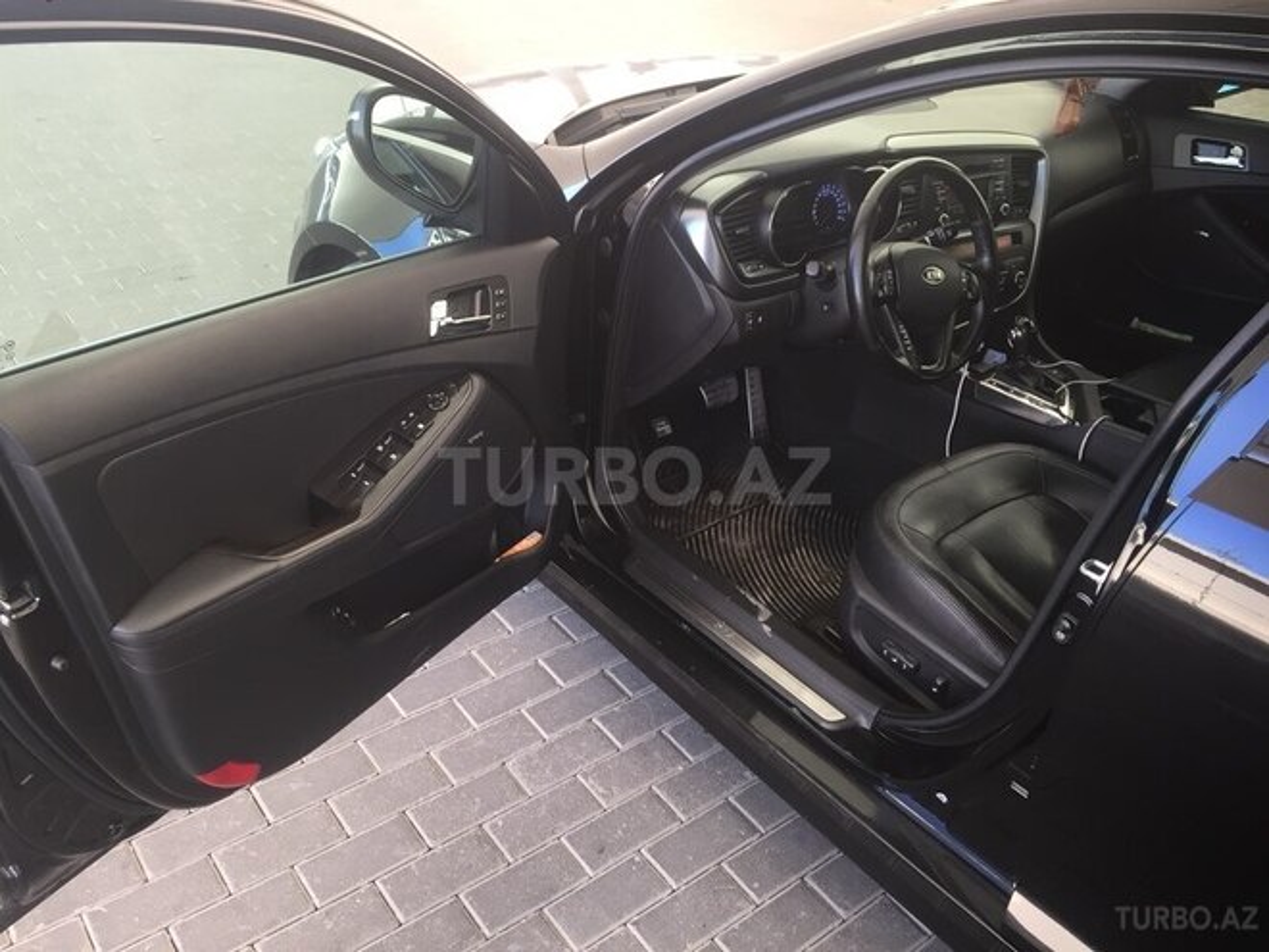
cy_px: 476
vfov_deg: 48.2
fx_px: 1063
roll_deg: -0.1
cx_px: 634
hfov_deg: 61.7
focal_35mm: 29
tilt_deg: -31.5
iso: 32
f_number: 2.2
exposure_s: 1/33
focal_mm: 4.15
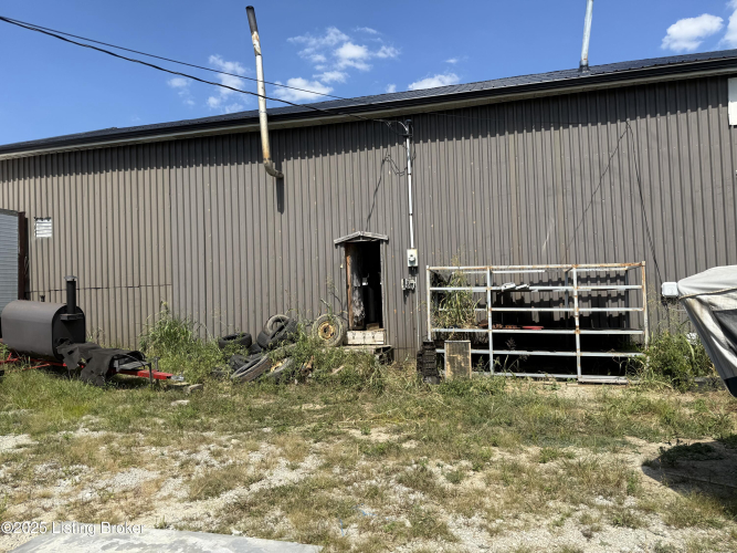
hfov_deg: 71.6
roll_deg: +2.5
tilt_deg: +2.8
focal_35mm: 24
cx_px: 368
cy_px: 276
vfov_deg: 56.8
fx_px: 511
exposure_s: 1/3953
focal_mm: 6.76
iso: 80
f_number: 1.78
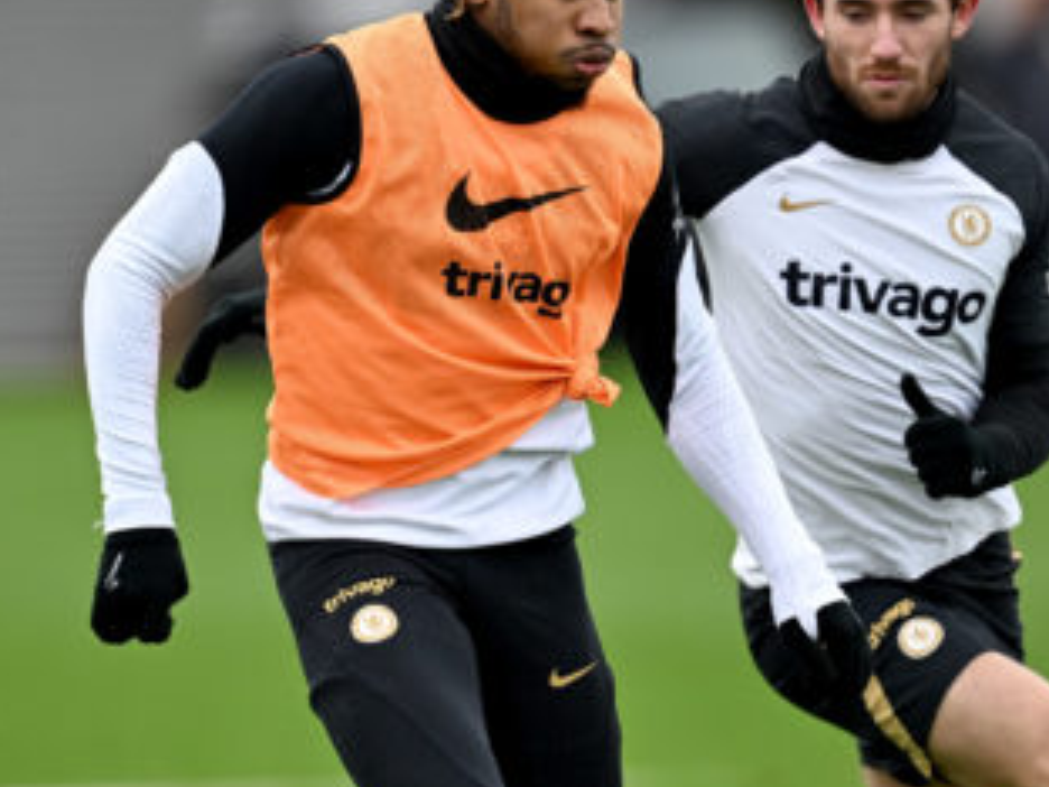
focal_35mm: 924
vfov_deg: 1.6
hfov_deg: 2.1
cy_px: 521
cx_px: 545
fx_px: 28001
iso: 800
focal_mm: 400
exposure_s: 1/2000
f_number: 2.8
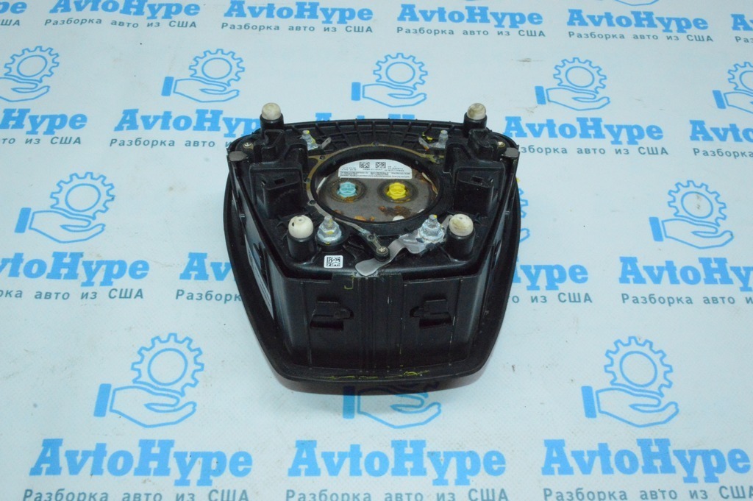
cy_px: 250
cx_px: 376
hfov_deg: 57.3
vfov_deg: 39.9
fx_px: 690
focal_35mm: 33
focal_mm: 22
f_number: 25
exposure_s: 1/80
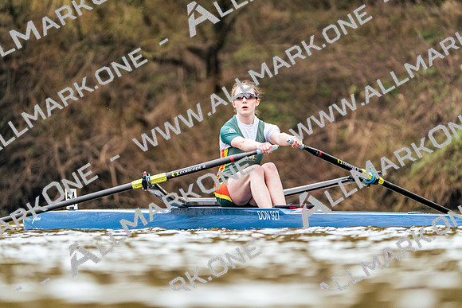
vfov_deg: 2.3
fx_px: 7701
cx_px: 231
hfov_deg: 3.4
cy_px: 154
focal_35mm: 600
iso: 3200
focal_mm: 600
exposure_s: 1/2000
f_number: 6.3
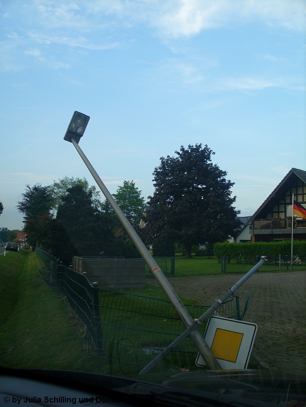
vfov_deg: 49.0
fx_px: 448
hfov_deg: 37.7
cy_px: 204
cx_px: 153
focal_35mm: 38
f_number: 4
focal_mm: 7.8
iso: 50
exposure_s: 1/209
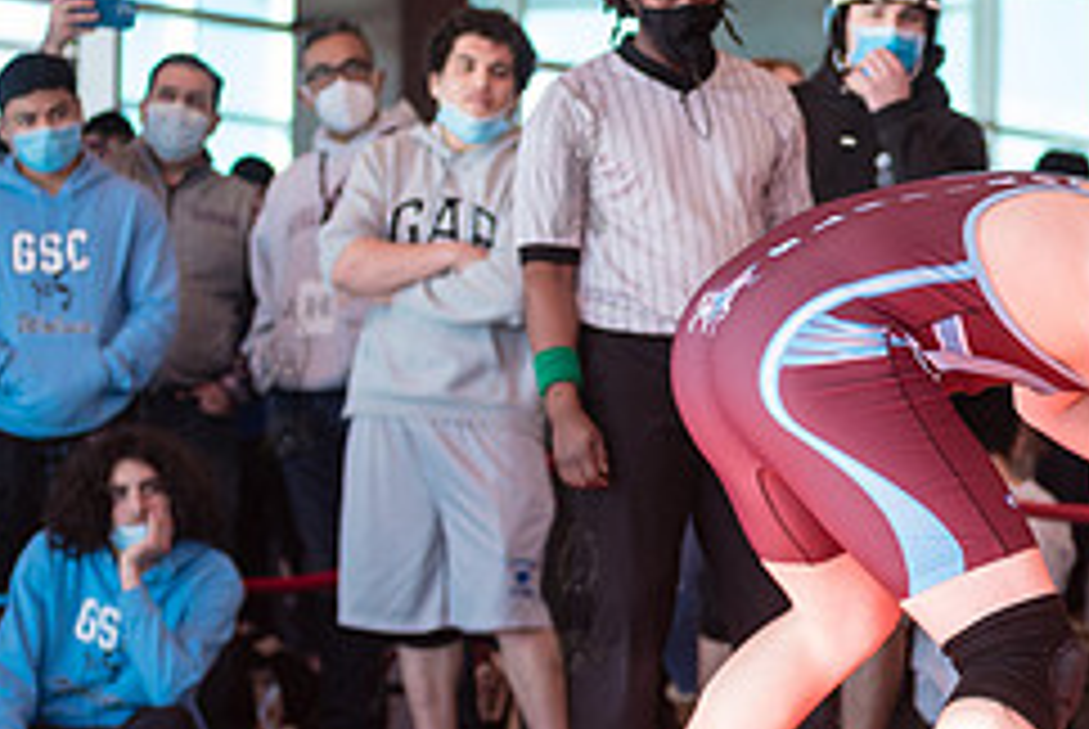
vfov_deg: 7.2
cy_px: 376
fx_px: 5815
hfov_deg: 10.6
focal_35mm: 192
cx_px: 1156
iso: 400
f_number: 4
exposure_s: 1/400
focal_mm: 80
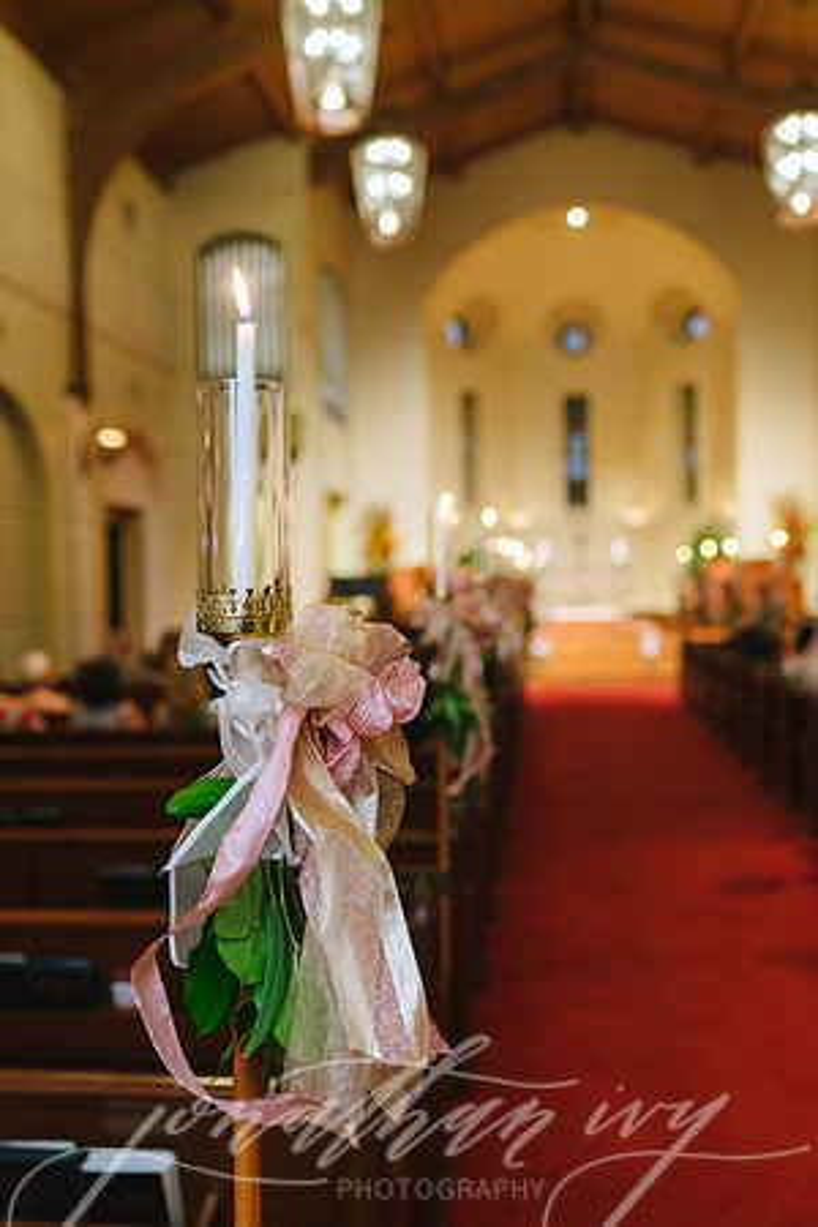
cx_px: 409
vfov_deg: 54.4
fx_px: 1193
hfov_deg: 37.9
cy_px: 614
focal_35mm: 35
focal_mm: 35
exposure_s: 1/160
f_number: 2.2
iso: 1600
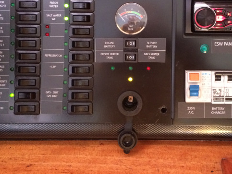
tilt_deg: -30.7
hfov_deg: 39.4
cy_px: 36
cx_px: 146
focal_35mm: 48
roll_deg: -0.7
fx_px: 322
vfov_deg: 29.6
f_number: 2.2
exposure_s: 1/25
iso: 320
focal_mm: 4.15
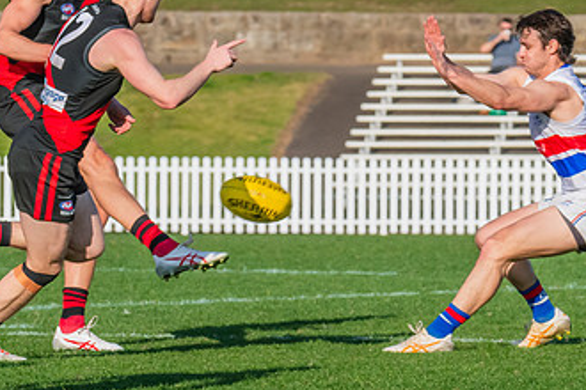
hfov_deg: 3.0
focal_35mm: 682
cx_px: -8
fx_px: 11101
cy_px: 105
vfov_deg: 2.0
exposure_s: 1/1250
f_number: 11
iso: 800
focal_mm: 240
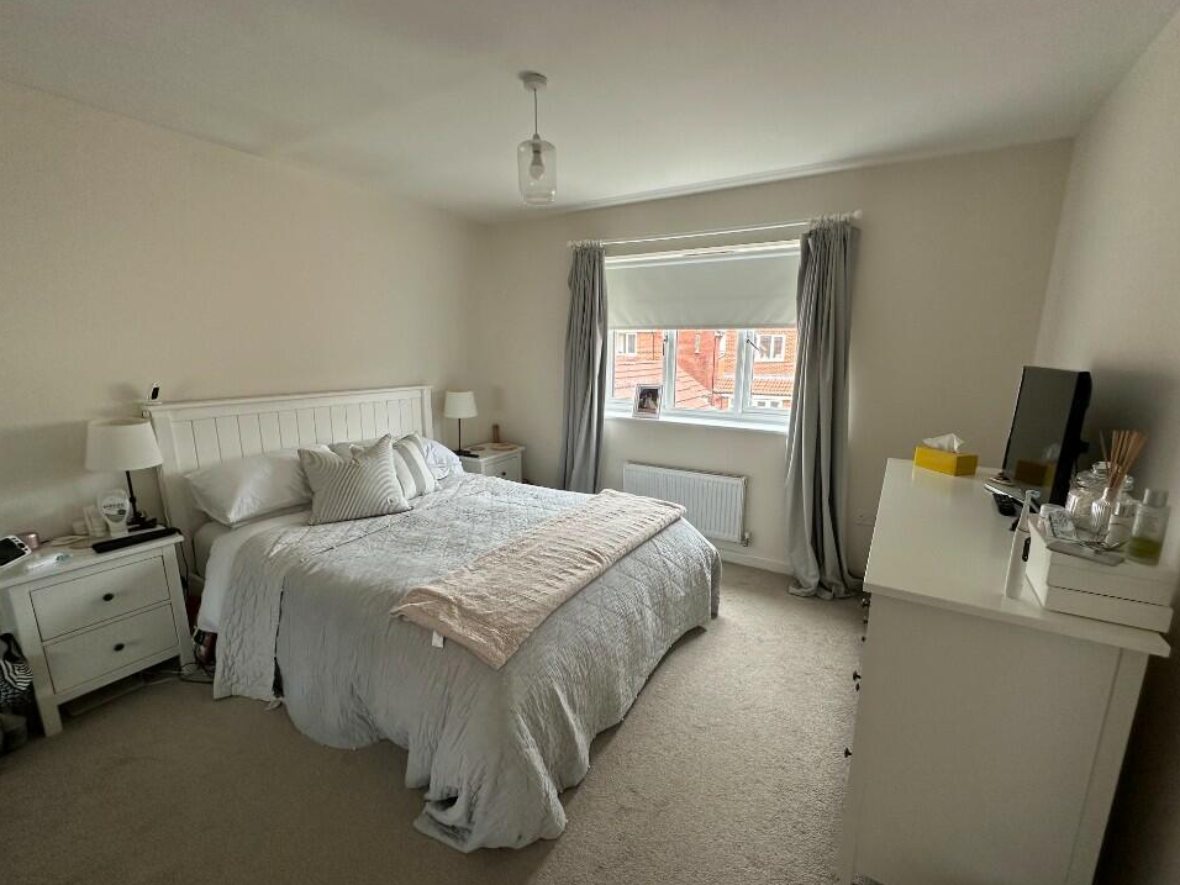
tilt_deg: -12.3
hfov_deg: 98.1
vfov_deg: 81.7
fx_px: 511
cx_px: 606
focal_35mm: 15
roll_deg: -0.4
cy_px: 458
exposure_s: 1/99
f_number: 2.2
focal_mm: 2.22
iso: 125
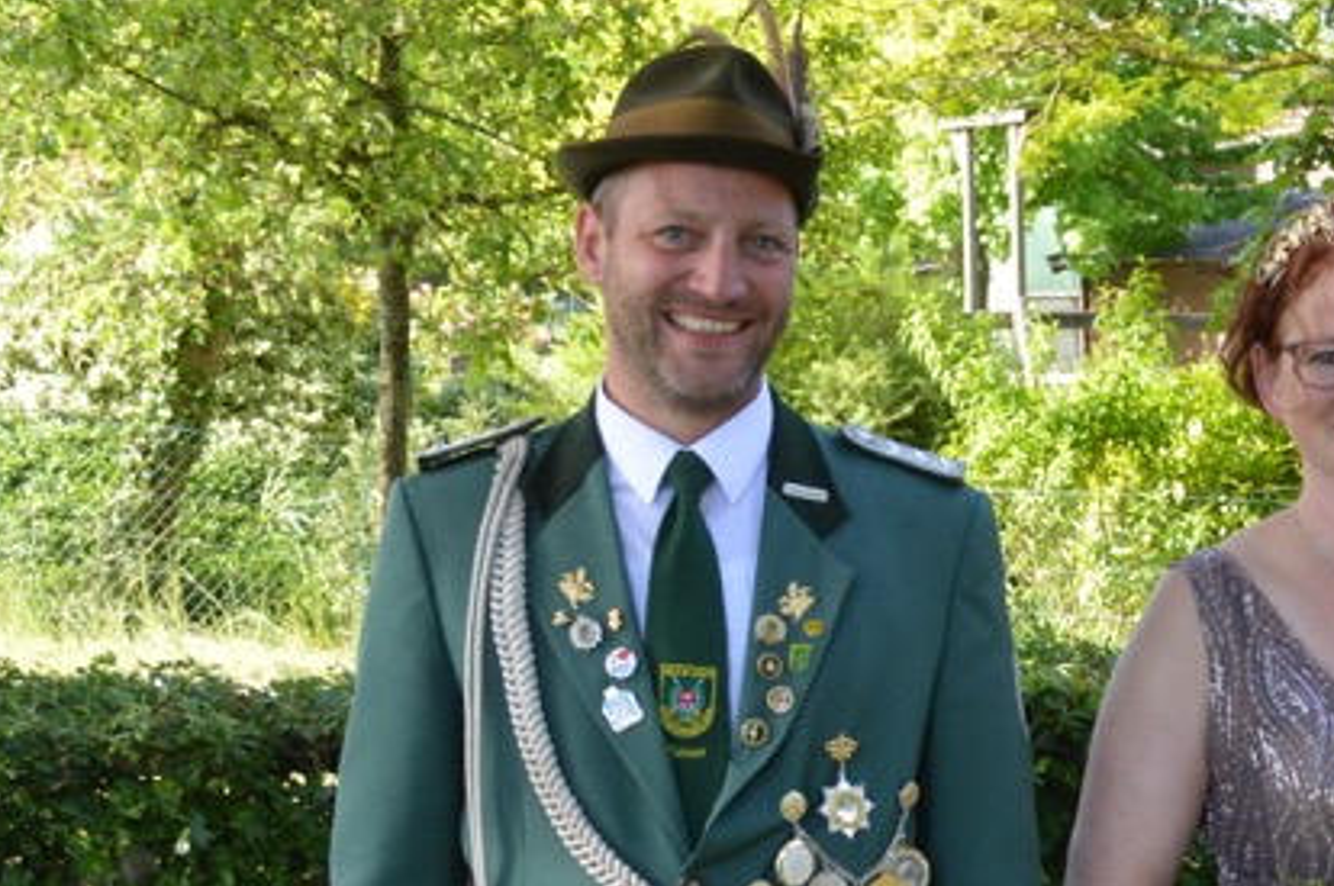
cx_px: 1531
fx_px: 3775
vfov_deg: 13.0
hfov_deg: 19.1
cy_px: 1100
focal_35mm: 102
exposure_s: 1/125
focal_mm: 22
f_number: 5.6
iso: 400
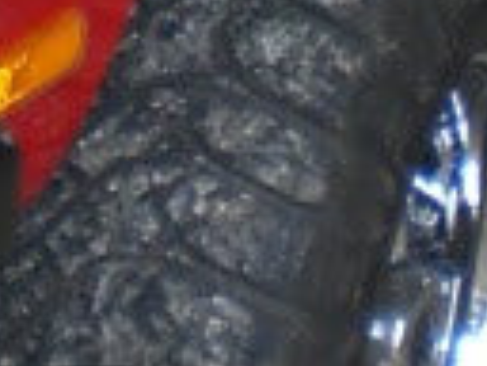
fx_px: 4263
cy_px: -572
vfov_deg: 4.8
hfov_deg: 6.5
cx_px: 72
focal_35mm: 303
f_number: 3.1
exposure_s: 1/100
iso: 100
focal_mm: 6.3
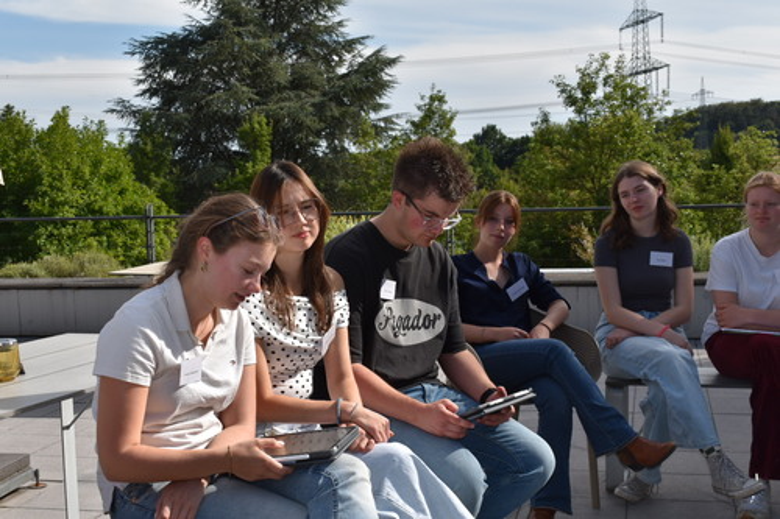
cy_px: 260
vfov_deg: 26.5
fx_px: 1105
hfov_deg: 38.9
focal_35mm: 51
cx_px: 390
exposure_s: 1/200
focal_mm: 34
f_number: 10
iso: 100
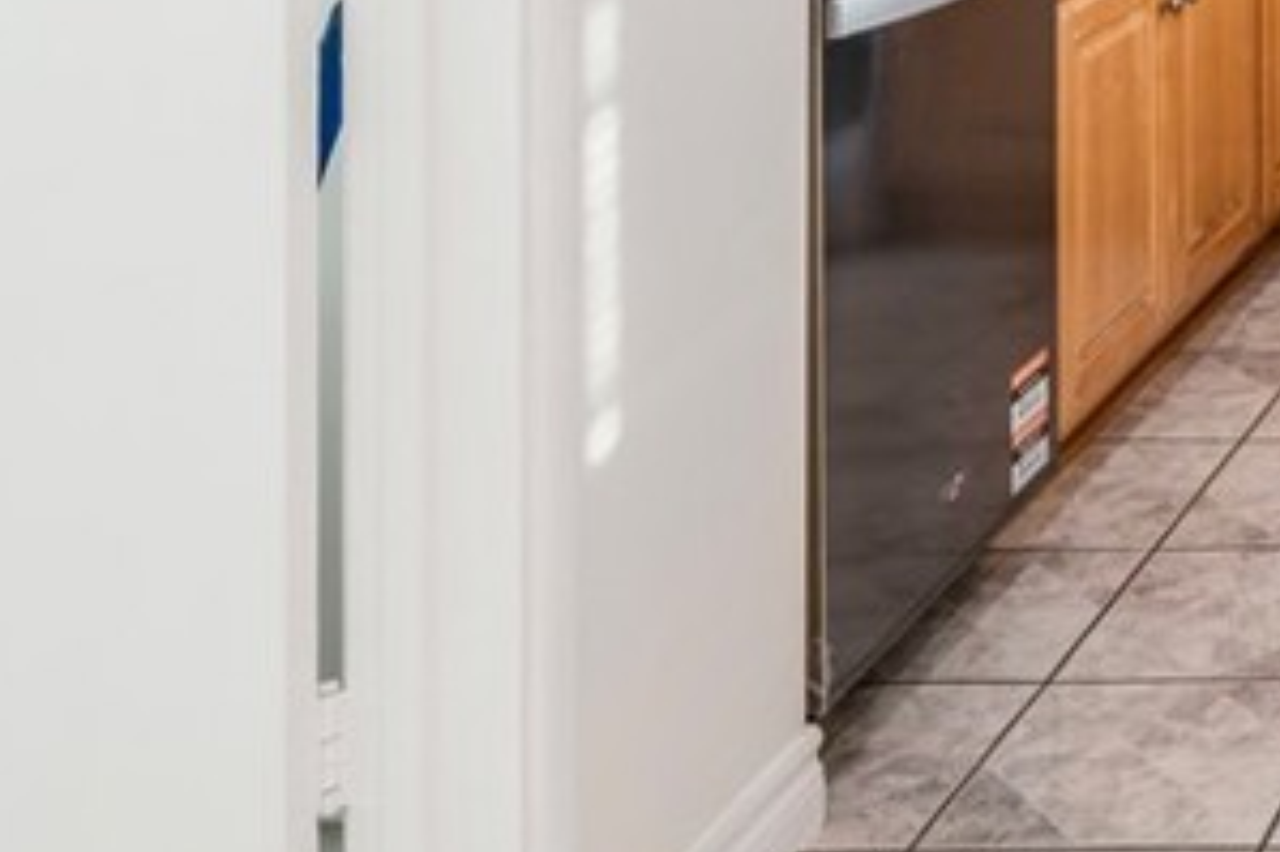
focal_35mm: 67
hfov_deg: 23.0
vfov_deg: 18.1
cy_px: -439
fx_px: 2371
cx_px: 2033
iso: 400
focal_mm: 19.5
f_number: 7.1
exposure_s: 1/25
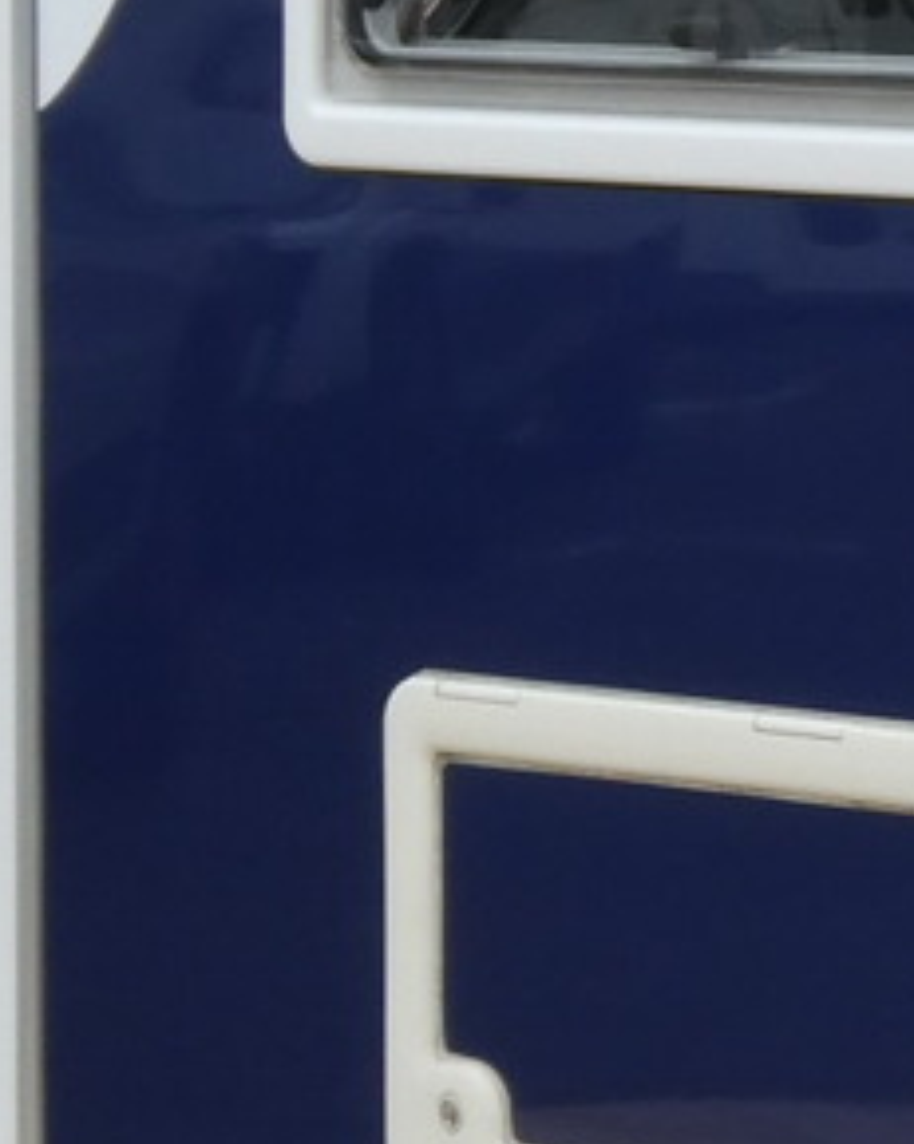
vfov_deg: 8.1
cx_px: 2042
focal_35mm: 238
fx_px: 8052
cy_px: 87
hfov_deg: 6.3
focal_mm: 7.8
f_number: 3.9
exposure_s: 1/250
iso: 80
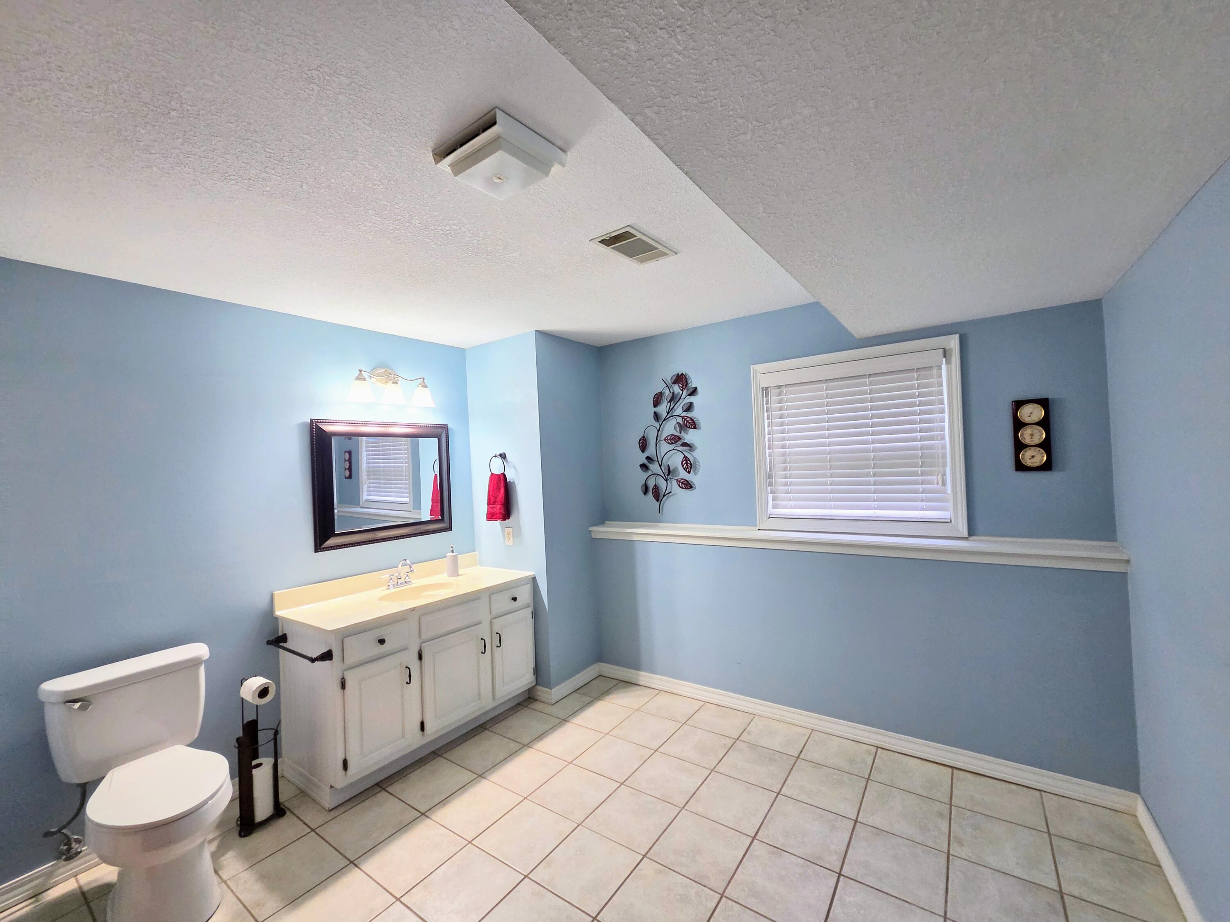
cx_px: 615
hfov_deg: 106.2
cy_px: 461
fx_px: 462
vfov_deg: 89.9
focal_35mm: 13
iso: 250
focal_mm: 2.2
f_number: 2.2
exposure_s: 1/60
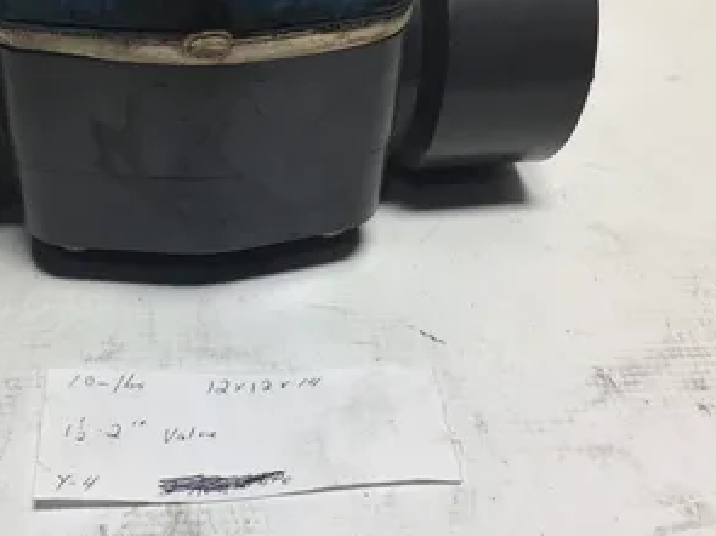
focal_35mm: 42
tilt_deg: -48.2
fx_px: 868
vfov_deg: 34.1
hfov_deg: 44.2
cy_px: 344
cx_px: 245
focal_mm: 3.3
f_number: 2.4
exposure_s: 1/128
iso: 25
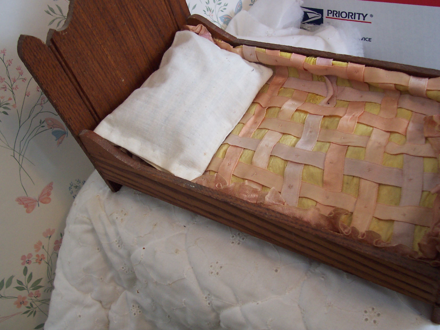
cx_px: 220
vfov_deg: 38.7
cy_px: 165
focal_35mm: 37
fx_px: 470
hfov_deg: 50.1
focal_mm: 5.6
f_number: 2.8
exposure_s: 1/30
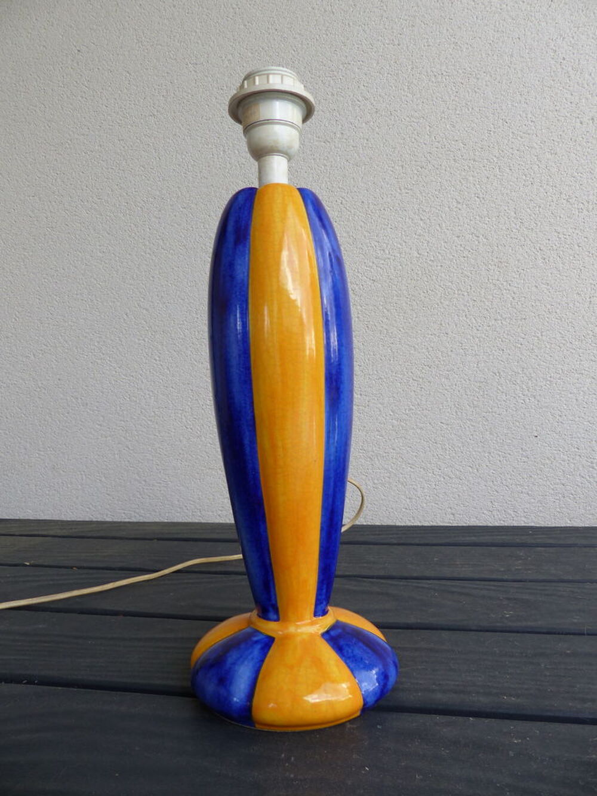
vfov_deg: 69.4
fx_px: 575
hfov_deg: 54.9
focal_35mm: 25
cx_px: 298
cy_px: 398
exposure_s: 1/100
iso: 100
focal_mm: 4.5
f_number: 2.8
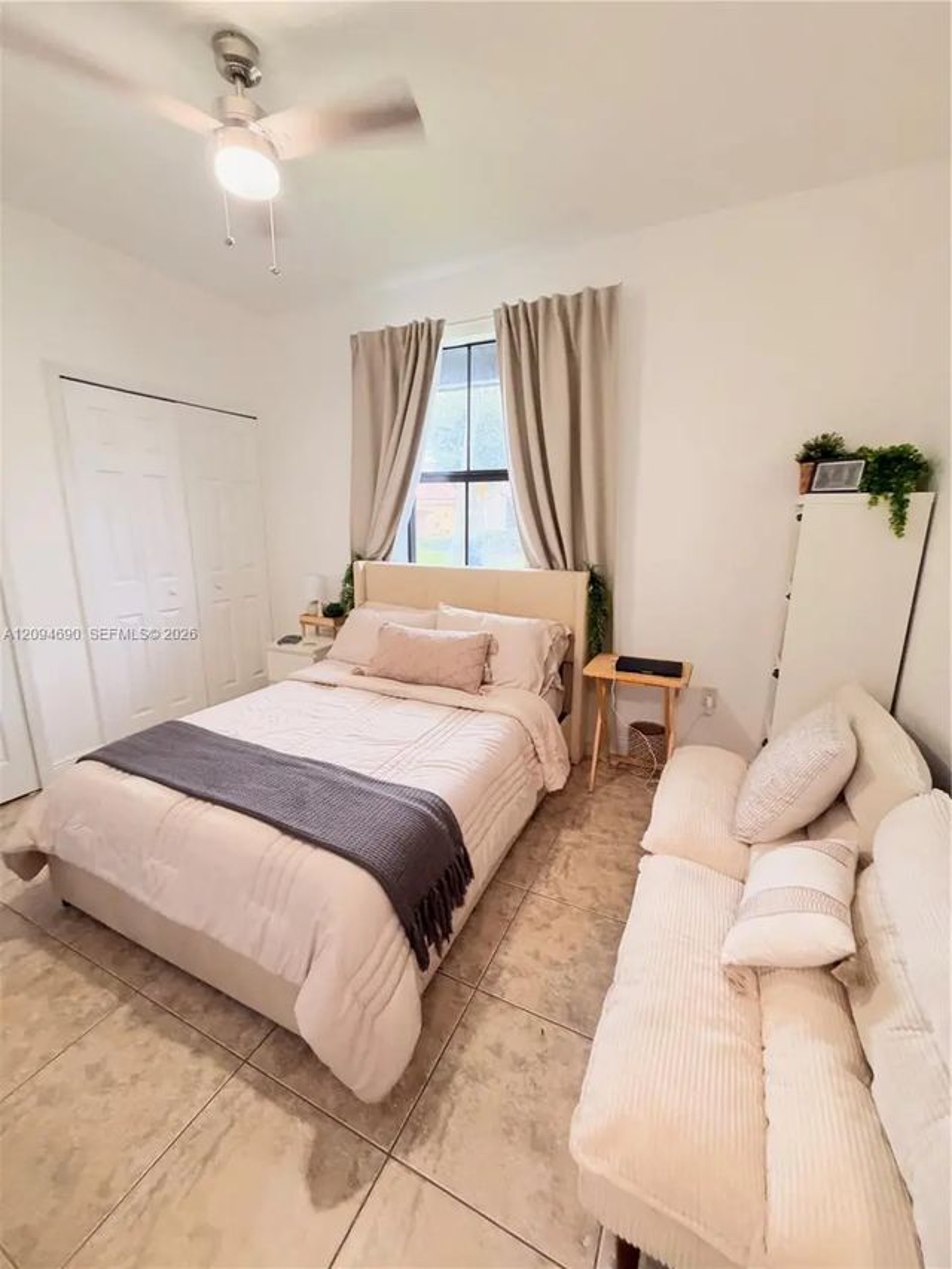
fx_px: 513
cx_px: 476
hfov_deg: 85.7
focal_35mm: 14
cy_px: 634
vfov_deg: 102.1
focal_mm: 2.22
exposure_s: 1/60
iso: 640
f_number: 2.2
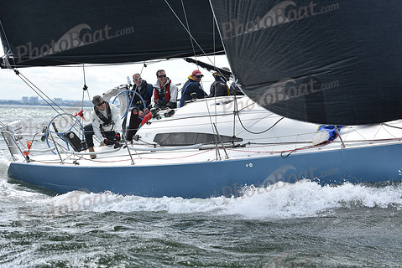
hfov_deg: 16.9
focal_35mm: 121
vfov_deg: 11.3
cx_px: 178
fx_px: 1352
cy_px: 150
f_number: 6.3
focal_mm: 100
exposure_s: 1/1000
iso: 320
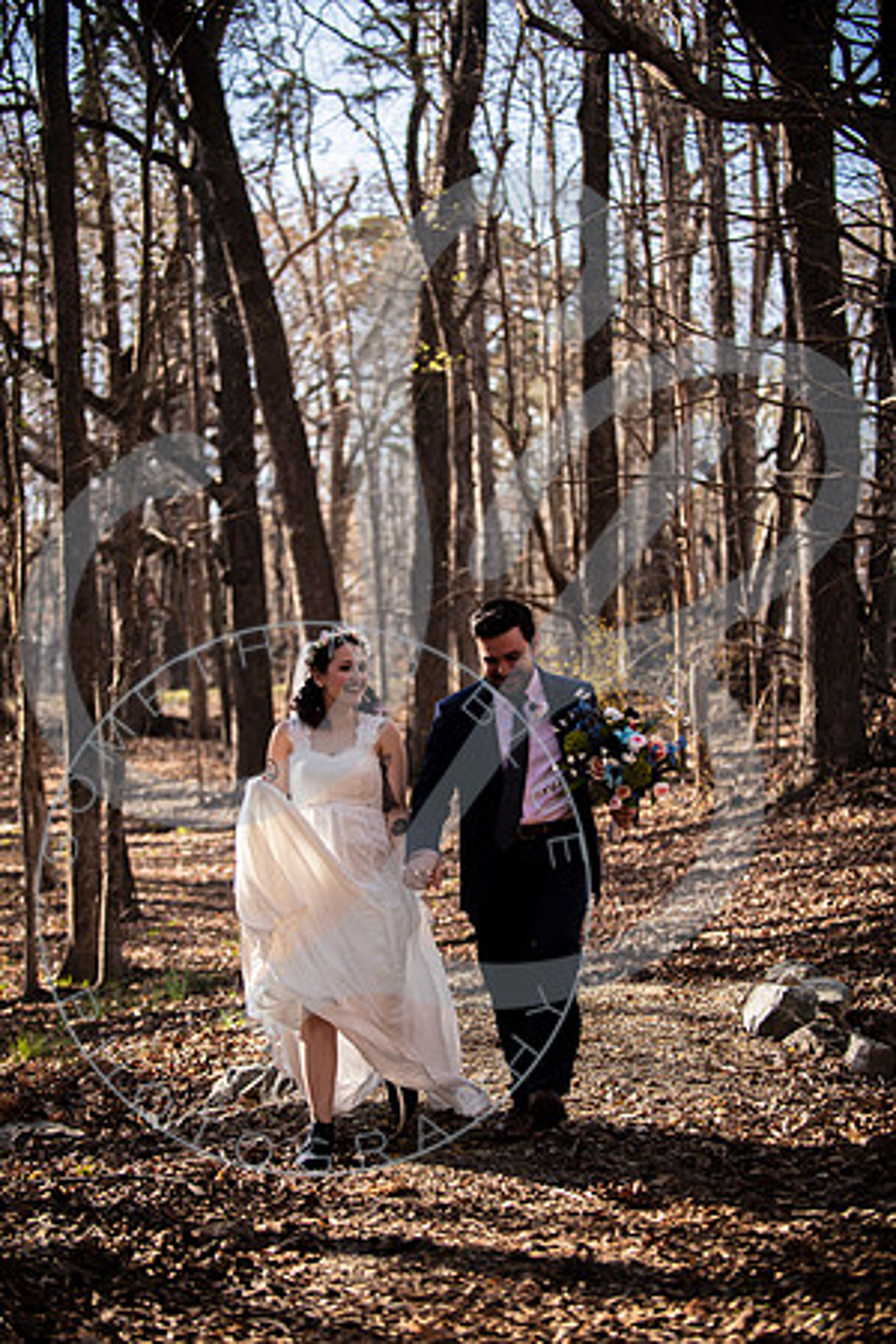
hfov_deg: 17.5
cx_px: 448
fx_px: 2912
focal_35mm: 78
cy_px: 672
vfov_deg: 26.0
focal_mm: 78
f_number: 2.8
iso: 100
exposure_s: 1/800
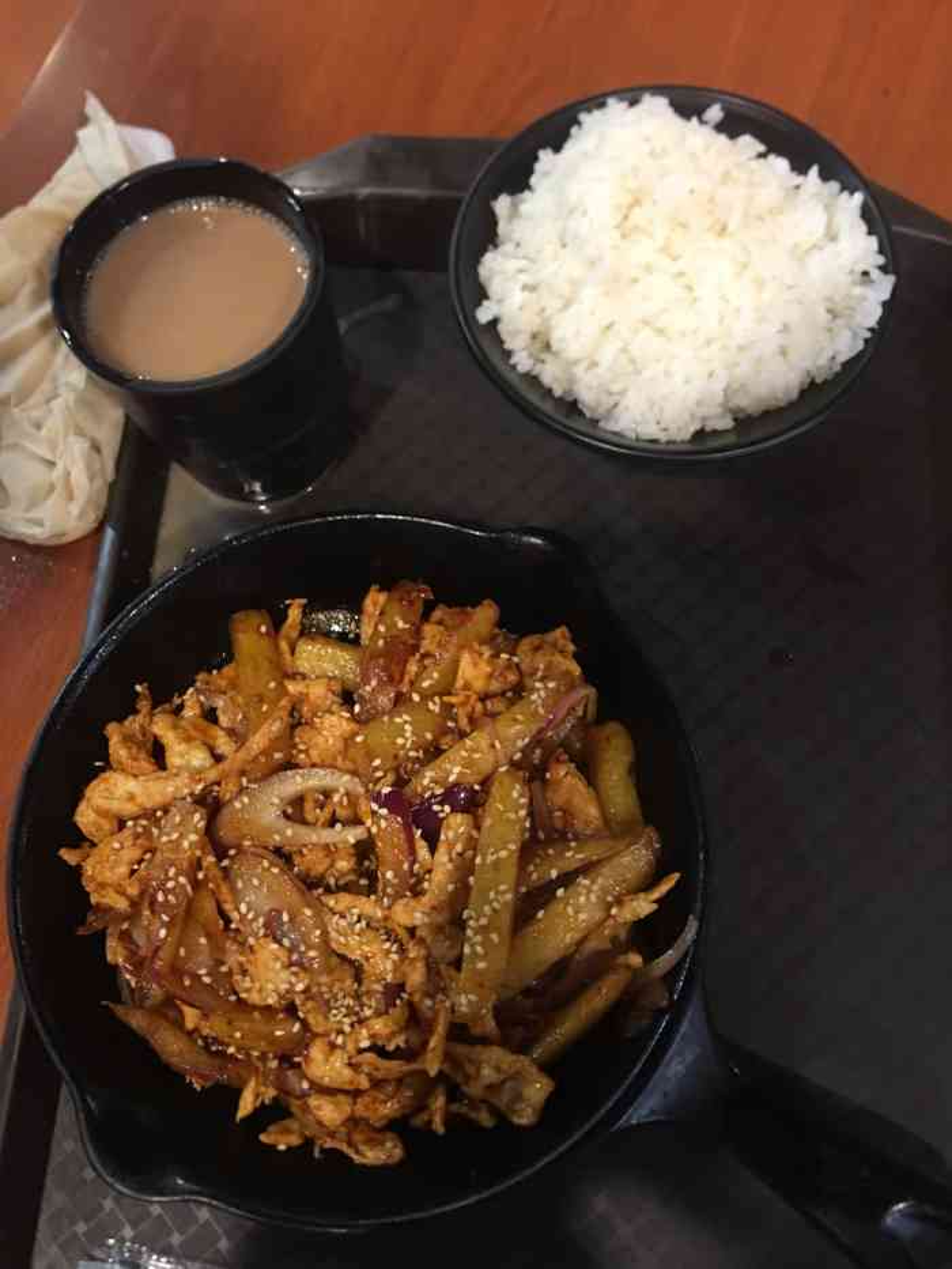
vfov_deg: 61.7
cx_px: 476
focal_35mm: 29
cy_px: 634
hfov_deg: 48.2
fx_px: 1063
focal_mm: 4.15
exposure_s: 1/10
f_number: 2.2
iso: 80
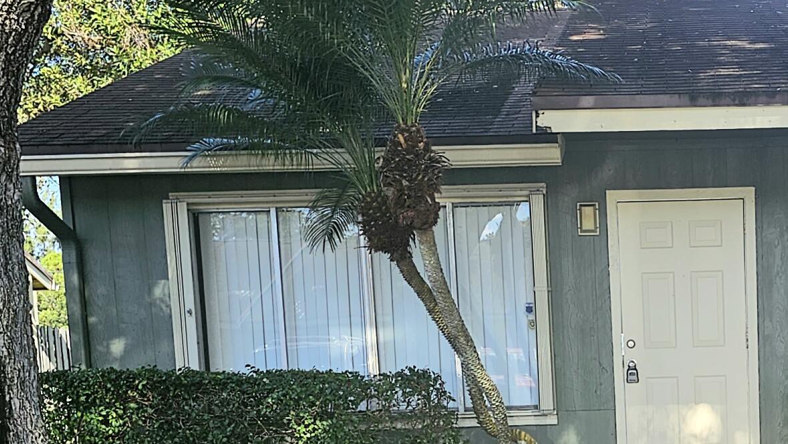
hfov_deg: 31.3
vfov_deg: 18.0
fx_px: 1337
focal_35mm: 64
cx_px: 715
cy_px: 522
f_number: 1.7
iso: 10
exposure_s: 1/400
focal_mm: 6.3
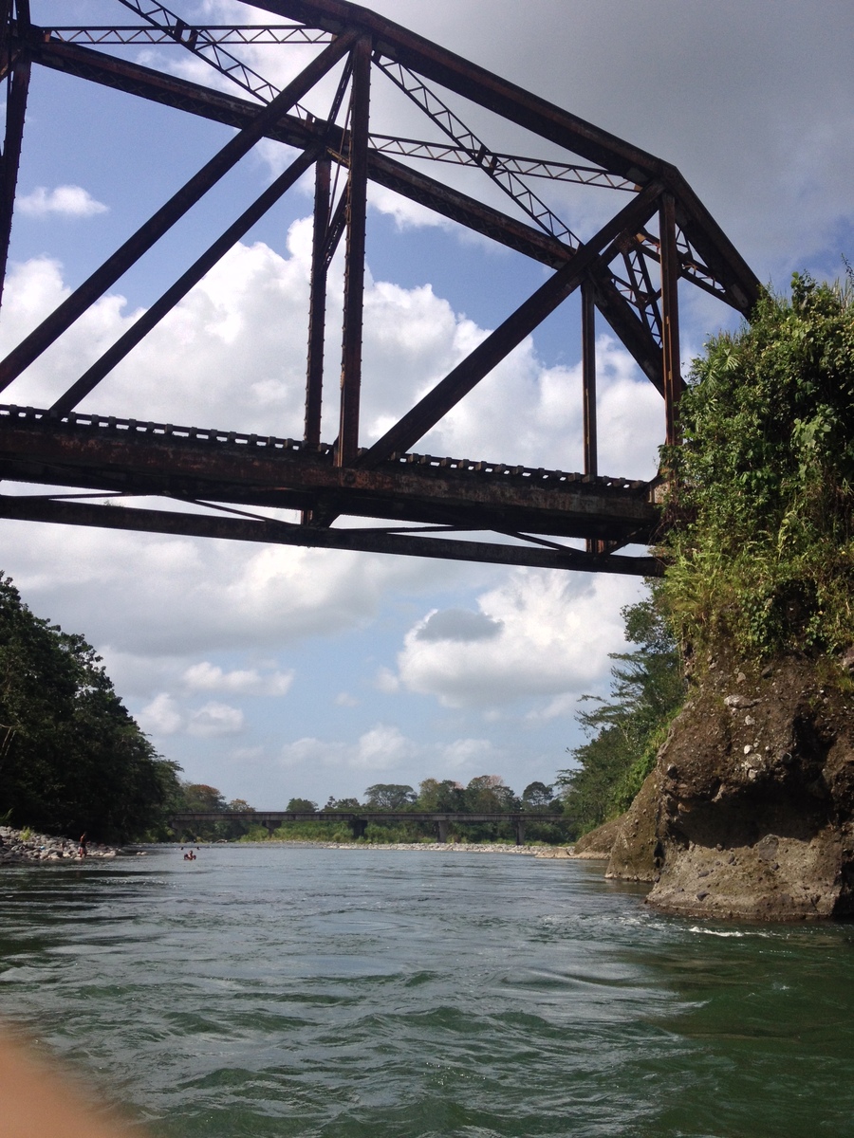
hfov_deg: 40.7
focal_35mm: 35
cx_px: 427
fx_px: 1151
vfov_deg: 52.6
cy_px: 569
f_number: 2.4
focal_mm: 4.28
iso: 50
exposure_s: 1/2404
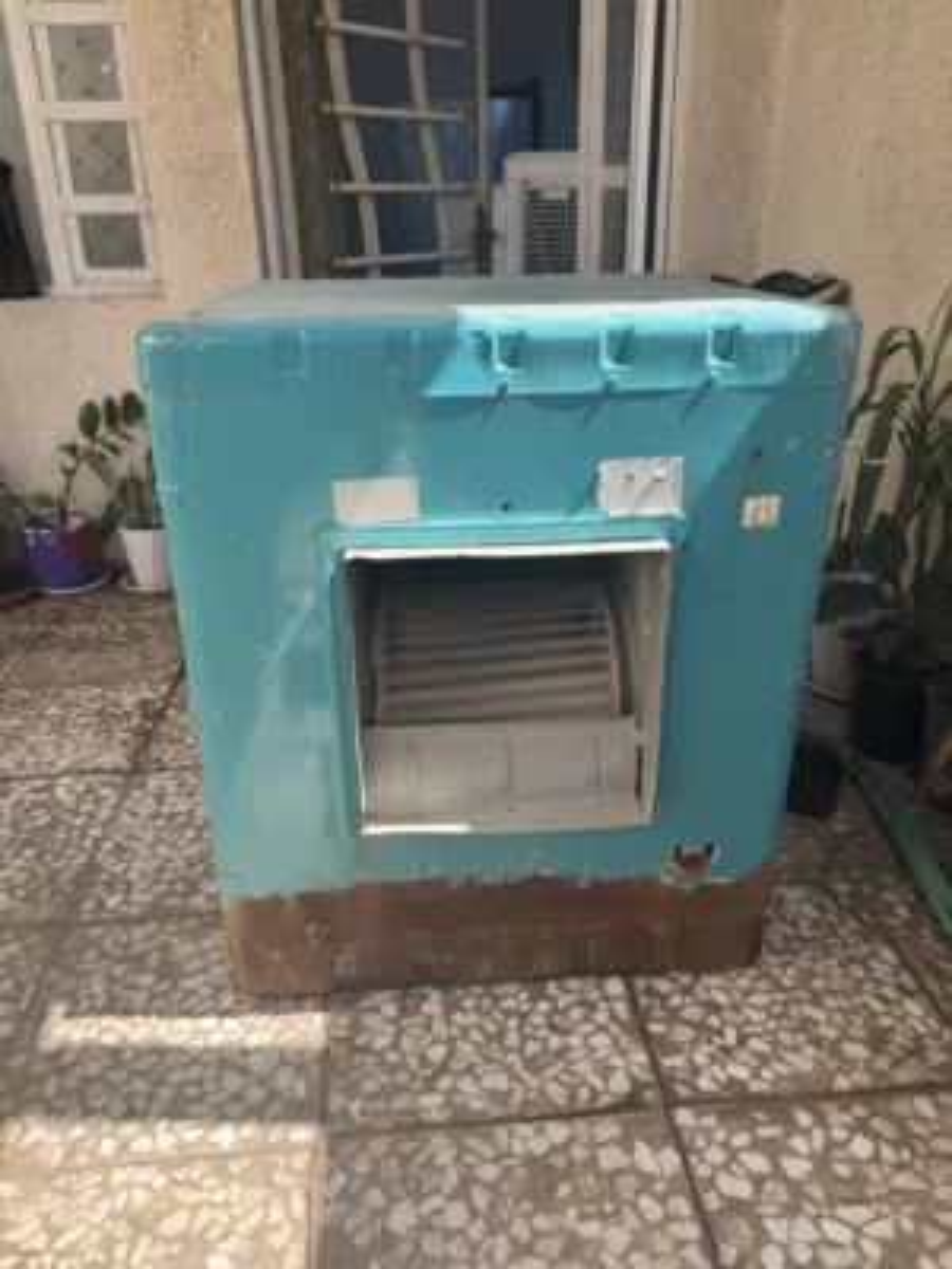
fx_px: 880
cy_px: 634
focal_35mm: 24
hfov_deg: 56.8
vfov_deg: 71.6
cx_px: 476
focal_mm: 6.76
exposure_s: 1/582
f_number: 1.78
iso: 80
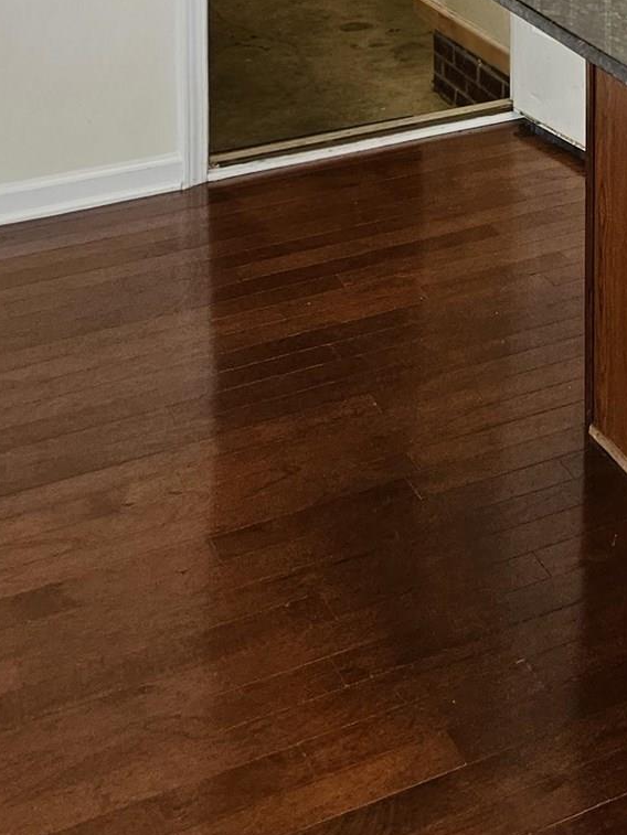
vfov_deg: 23.8
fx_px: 1690
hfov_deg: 18.9
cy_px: -307
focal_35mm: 70
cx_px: 889
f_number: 1.8
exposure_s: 1/120
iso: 400
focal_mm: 5.4
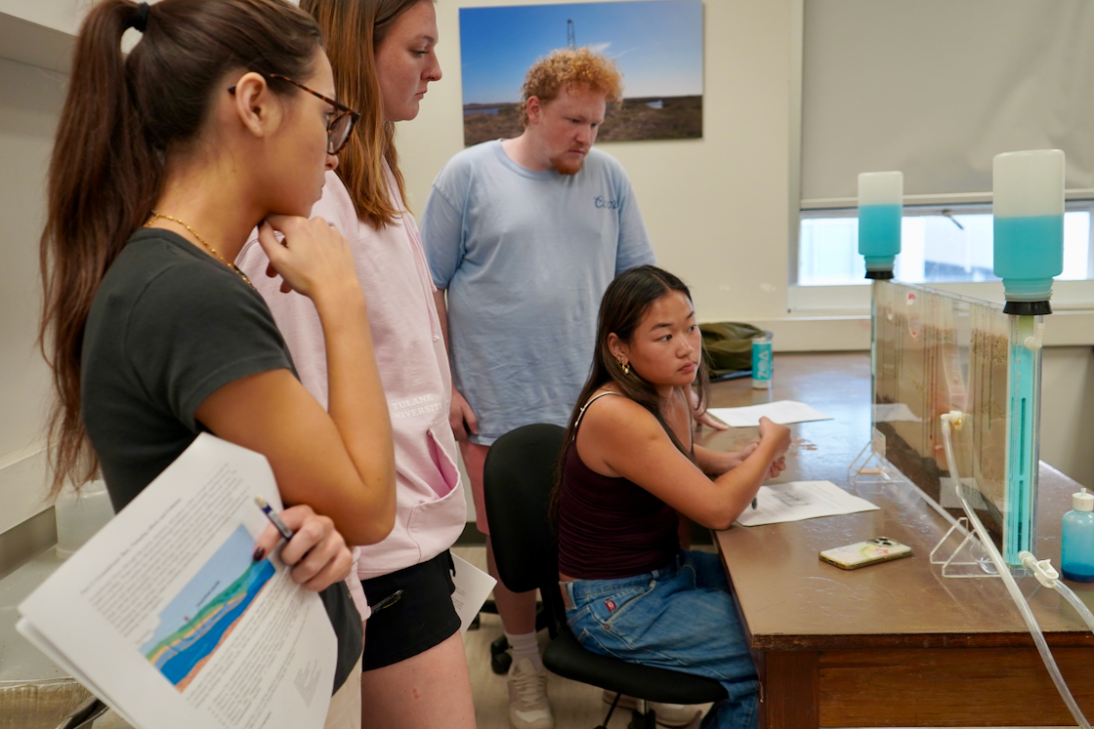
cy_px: 350
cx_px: 540
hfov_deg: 58.7
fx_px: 973
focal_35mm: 32
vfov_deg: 41.1
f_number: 4
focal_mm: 28
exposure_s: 1/160
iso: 800
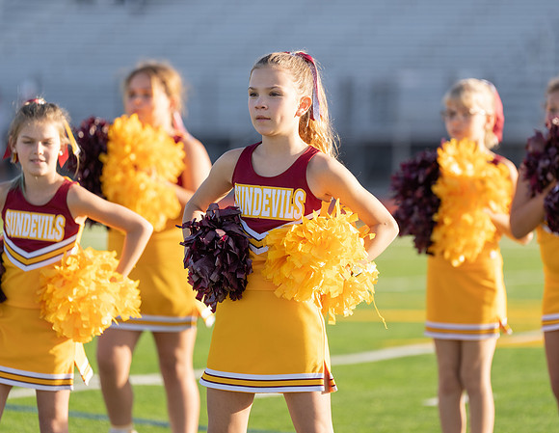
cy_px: 185
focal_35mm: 258
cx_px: 281
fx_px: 4221
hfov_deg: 7.6
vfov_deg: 5.9
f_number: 2.8
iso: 160
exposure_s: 1/1000
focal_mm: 200
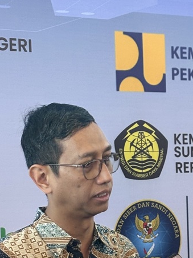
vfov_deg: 14.1
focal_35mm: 139
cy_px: 217
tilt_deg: -1.5
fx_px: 1033
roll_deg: +0.9
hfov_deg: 10.6
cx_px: 164
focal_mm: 5.96
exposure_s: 1/33
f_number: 1.6
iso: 125
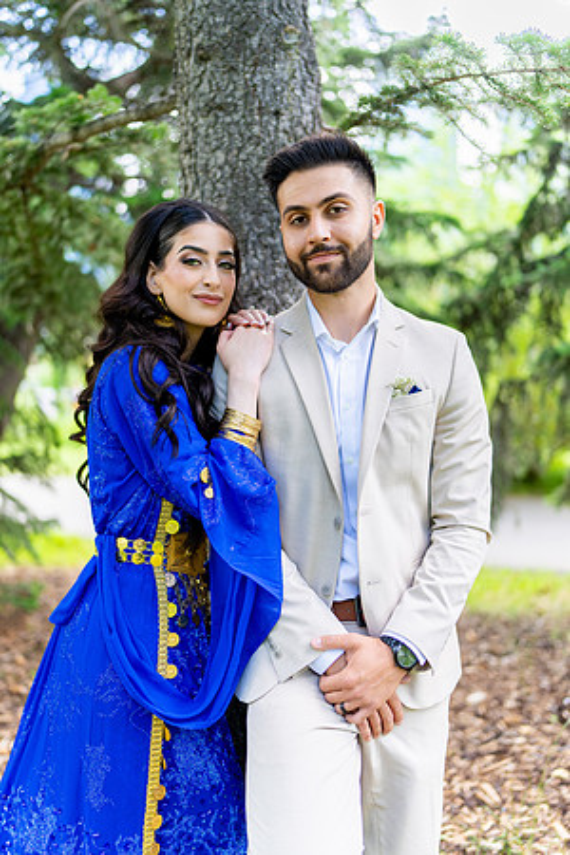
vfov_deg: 54.4
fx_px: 831
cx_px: 285
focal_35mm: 35
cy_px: 428
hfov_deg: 37.9
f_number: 1.2
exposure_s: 1/1000
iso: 125
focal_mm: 35
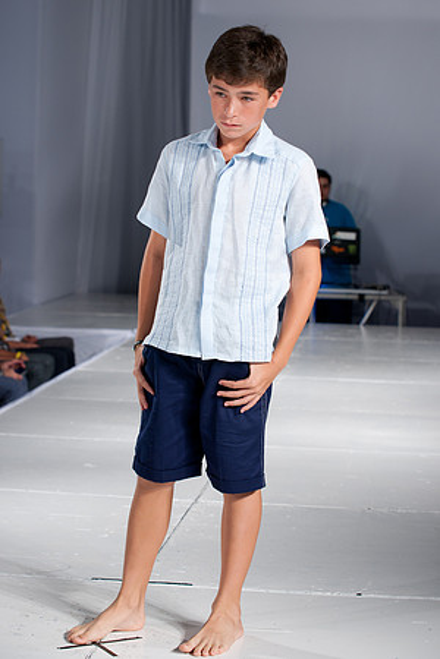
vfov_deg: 28.8
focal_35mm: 70
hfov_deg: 19.5
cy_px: 330
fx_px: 1283
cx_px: 220
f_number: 5
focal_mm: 70
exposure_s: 1/125
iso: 200
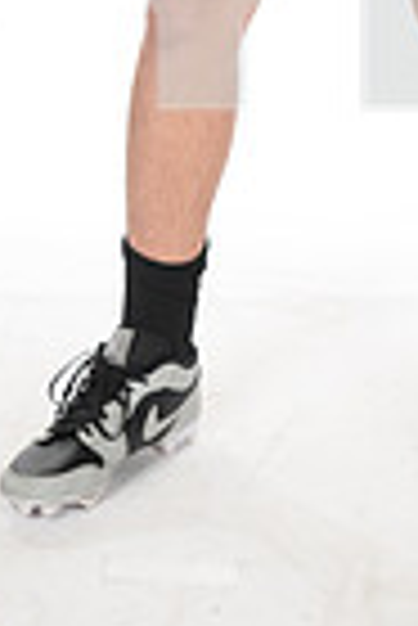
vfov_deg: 10.5
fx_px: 3266
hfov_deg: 7.3
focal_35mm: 188
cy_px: -342
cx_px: 319
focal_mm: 58
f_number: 7.1
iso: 800
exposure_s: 1/320
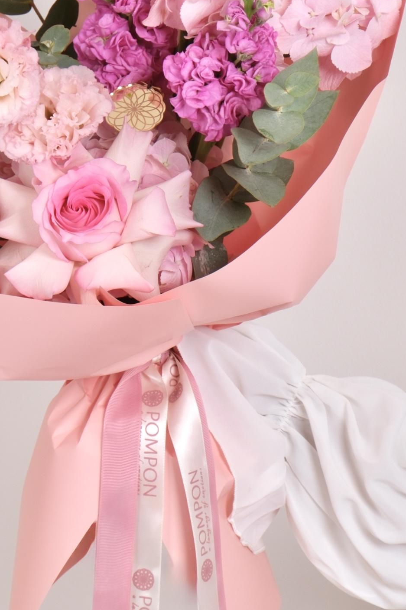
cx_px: 103
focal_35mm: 154
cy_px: 192
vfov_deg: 13.3
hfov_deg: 8.9
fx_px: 2606
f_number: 11
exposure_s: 1/125
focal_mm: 49
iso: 160
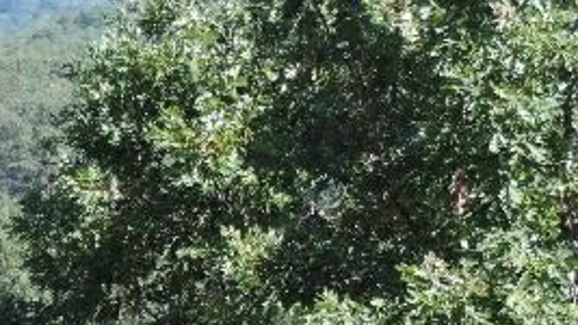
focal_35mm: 438
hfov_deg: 4.9
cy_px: 301
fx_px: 6711
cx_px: -175
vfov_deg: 2.8
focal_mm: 18.7
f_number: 4.7
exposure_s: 1/200
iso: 100
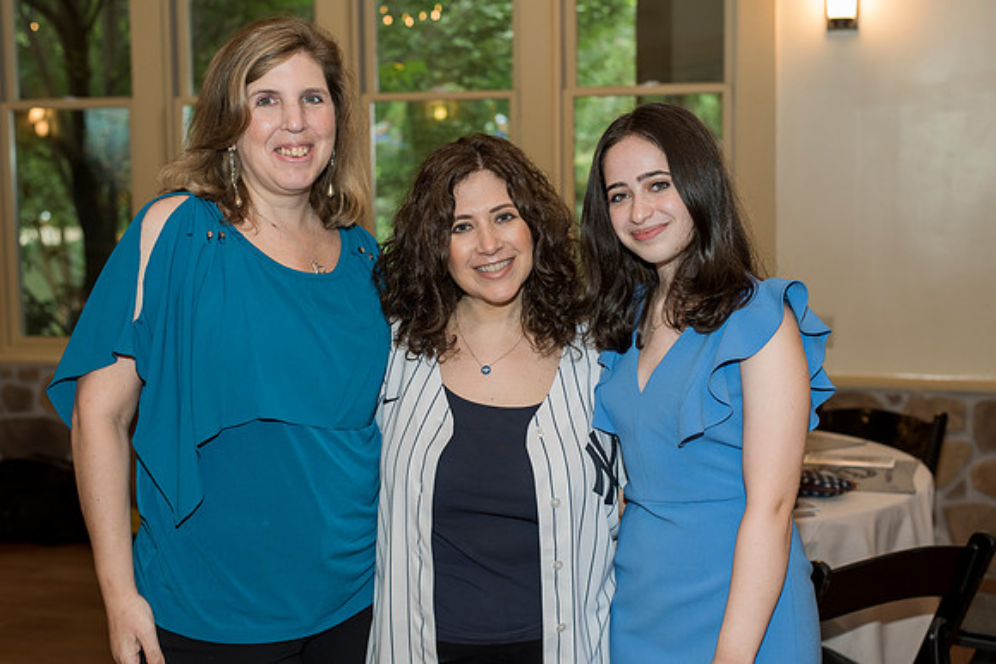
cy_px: 320
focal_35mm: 52
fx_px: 1435
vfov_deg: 26.1
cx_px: 516
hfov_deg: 38.3
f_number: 4
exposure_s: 1/125
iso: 800
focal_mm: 50
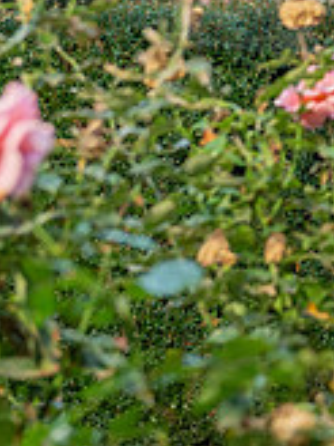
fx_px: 2444
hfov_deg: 7.5
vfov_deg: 10.3
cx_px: 646
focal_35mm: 190
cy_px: -72
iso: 320
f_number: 4.5
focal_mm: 56
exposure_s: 1/200
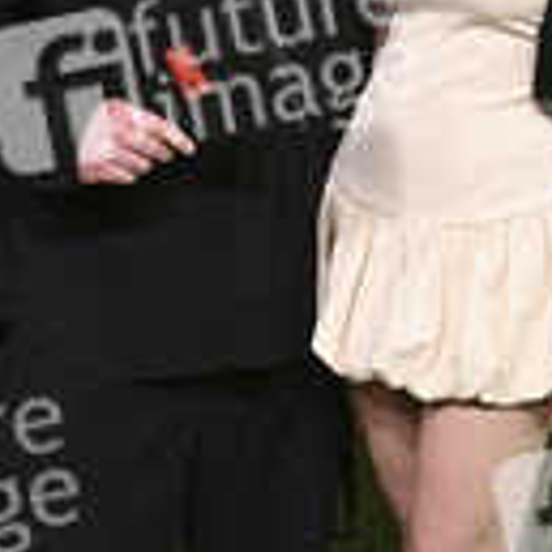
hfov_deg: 15.7
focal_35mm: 111
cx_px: 325
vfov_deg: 15.7
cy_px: 287
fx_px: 2003
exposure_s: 1/320
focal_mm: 42
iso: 1600
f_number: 4
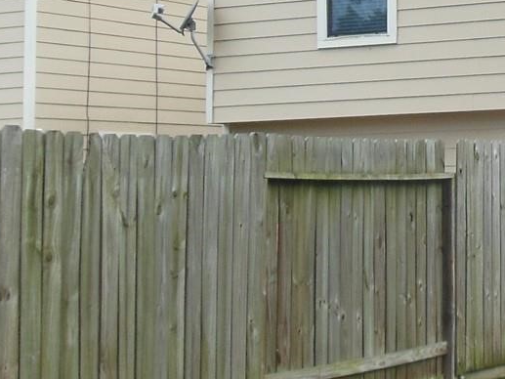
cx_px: 661
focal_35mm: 99
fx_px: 1445
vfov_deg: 14.7
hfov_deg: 18.4
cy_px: 4
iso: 125
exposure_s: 1/500
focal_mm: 4.5
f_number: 3.2
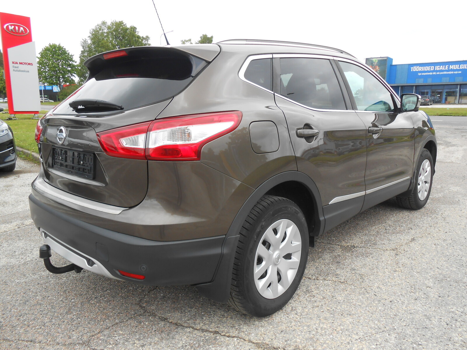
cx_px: 234
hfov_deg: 67.3
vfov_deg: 53.1
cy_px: 175
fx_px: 351
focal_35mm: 26
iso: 80
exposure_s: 1/250
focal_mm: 4.6
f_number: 3.5
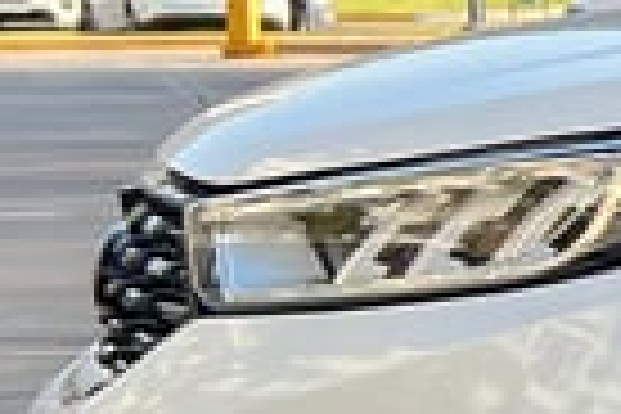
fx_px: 3467
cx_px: 2070
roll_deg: +0.2
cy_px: 500
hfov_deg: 8.2
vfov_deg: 6.8
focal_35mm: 201
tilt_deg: -11.0
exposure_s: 1/539
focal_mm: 5.7
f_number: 1.5
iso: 50
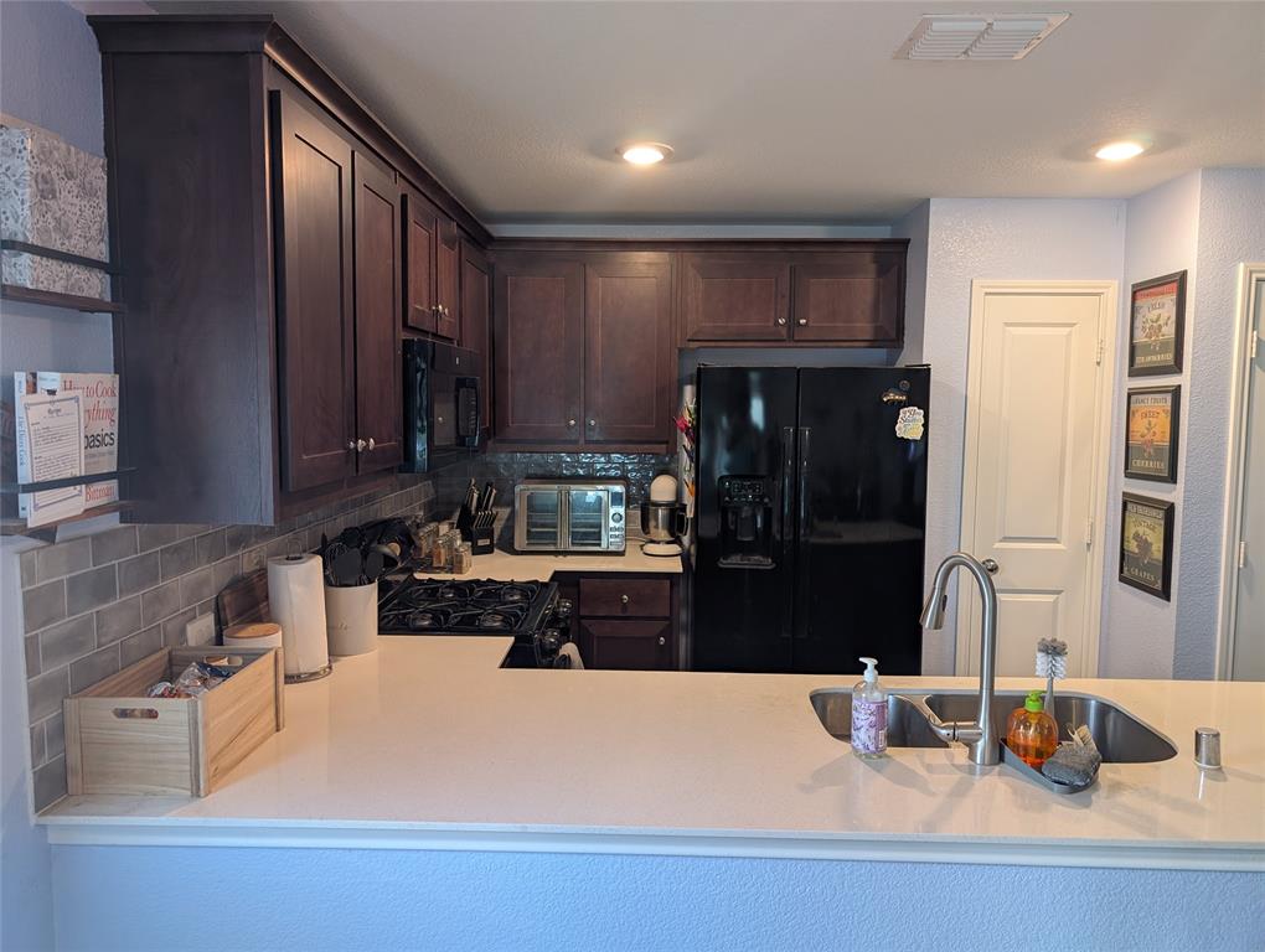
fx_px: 878
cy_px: 476
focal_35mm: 24
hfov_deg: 71.5
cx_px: 632
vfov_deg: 56.9
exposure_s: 1/120
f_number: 1.68
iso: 459
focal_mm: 6.9
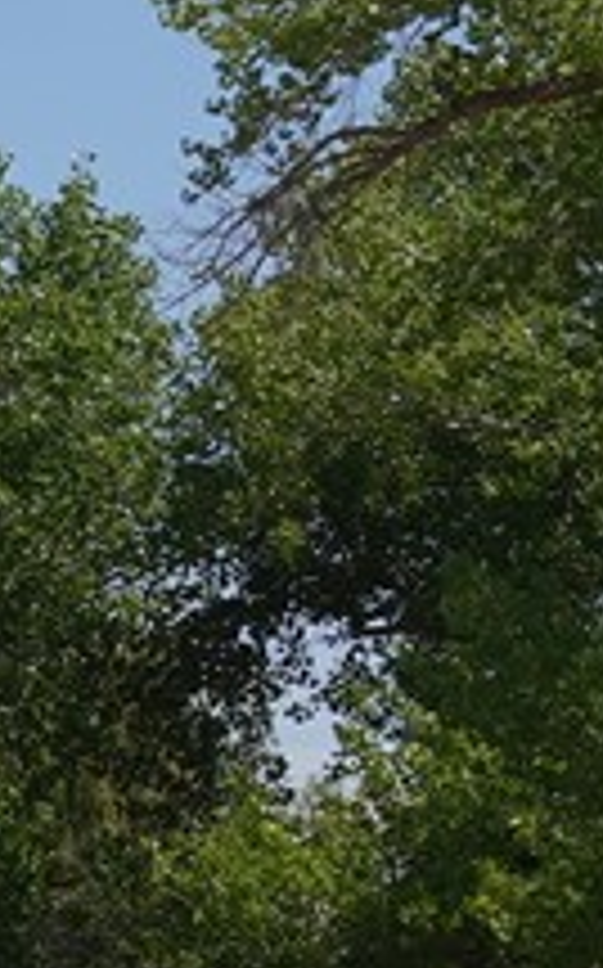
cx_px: -3136
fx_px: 7008
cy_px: 1594
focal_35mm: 266
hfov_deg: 4.0
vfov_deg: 7.7
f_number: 11
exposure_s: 1/160
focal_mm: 28
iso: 80
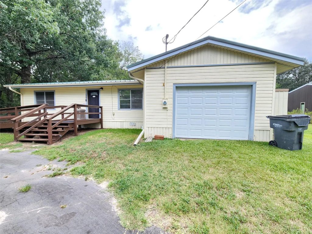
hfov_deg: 106.2
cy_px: 117
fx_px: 117
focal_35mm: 13
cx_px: 156
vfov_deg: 89.9
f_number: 2.2
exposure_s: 1/183
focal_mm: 2.2
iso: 50
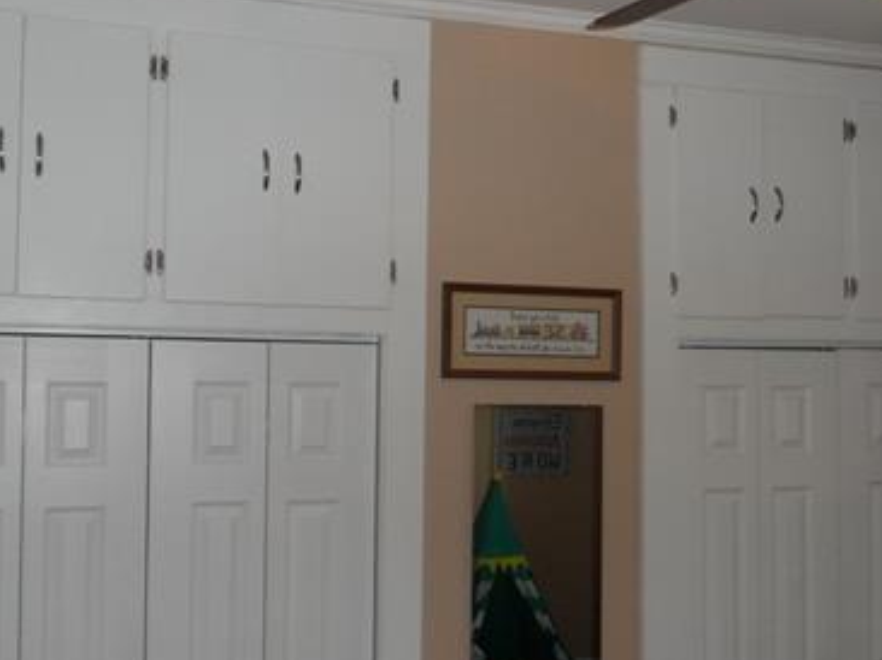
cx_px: 455
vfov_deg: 34.3
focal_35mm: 42
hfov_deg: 44.8
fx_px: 1069
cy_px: 349
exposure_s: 1/30
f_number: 3.2
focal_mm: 4
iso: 100
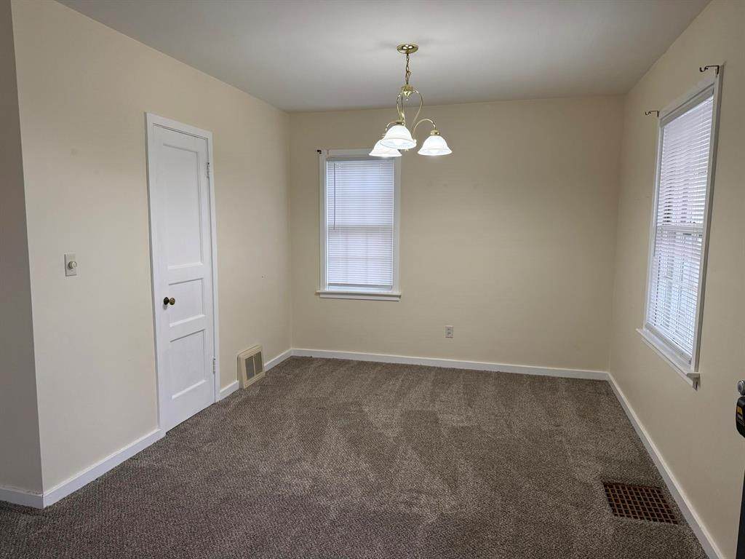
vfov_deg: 56.8
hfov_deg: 71.6
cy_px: 280
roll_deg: +0.1
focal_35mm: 24
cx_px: 372
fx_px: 517
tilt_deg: -6.0
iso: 160
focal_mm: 6.76
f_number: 1.78
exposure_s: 1/143
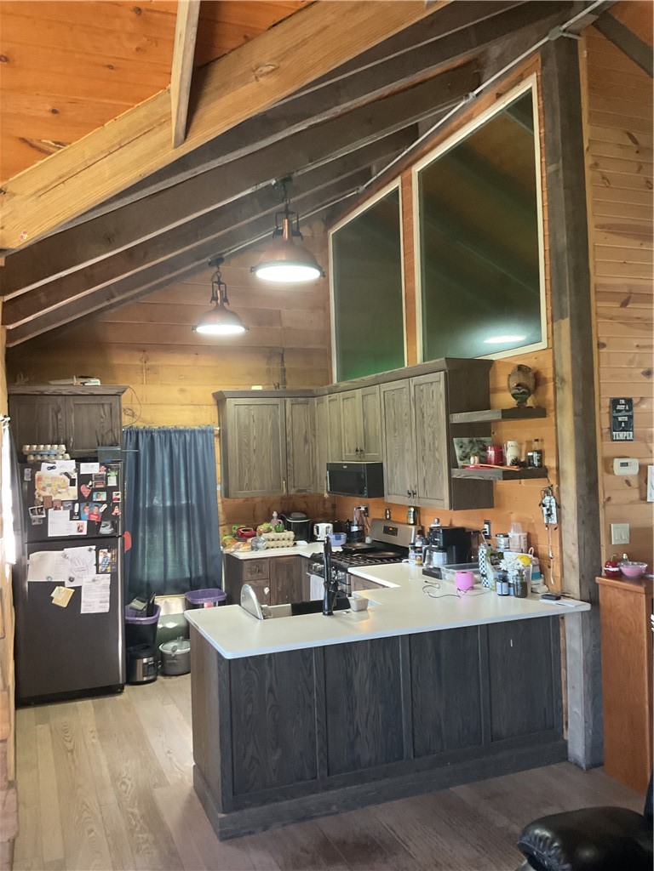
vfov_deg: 61.7
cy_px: 436
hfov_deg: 48.2
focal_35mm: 29
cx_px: 327
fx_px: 731
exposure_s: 1/40
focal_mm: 3
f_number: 1.8
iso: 200
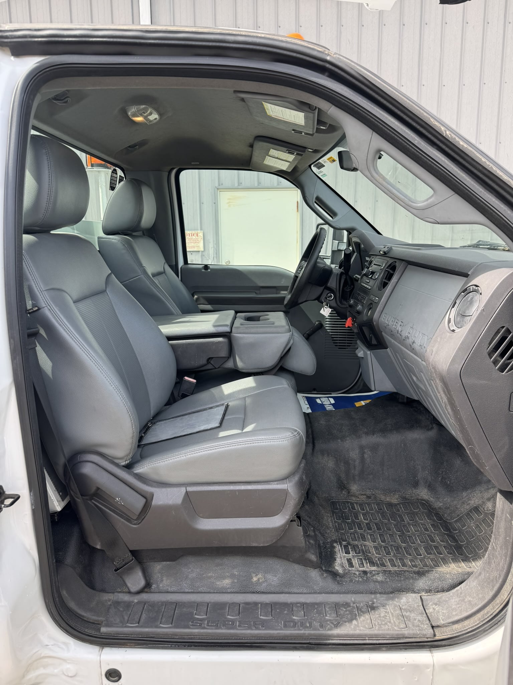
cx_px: 256
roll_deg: +1.3
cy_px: 342
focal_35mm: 24
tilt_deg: -10.4
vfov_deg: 71.6
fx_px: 474
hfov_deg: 56.8
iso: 80
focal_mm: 6.76
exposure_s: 1/549
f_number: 1.78
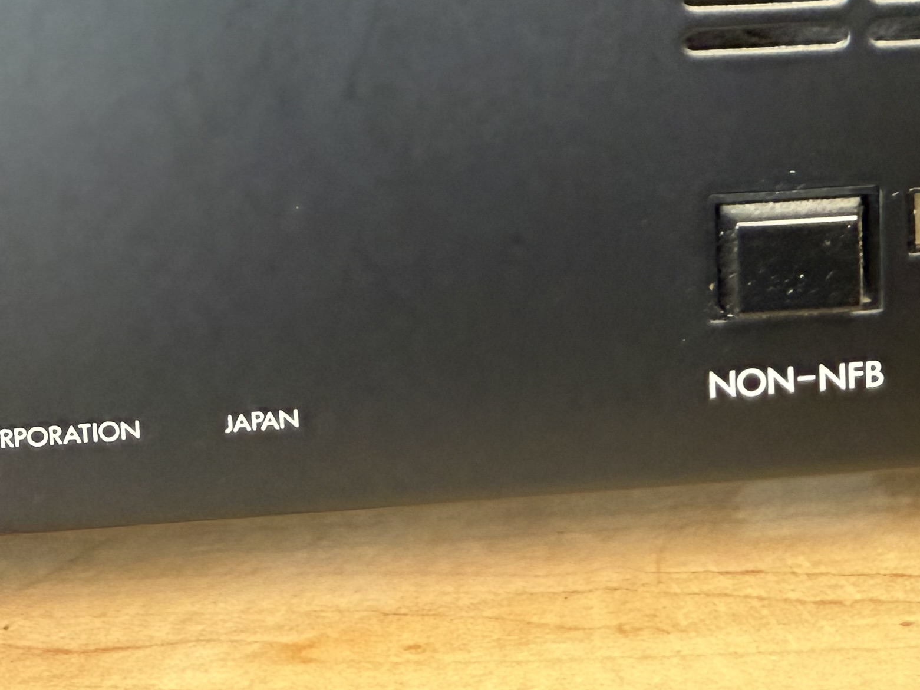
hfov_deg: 29.7
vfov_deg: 22.1
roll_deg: +1.2
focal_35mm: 62
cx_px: 849
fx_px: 1648
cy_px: -102
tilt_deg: -7.7
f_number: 2.2
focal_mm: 2.22
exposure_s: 1/60
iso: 640
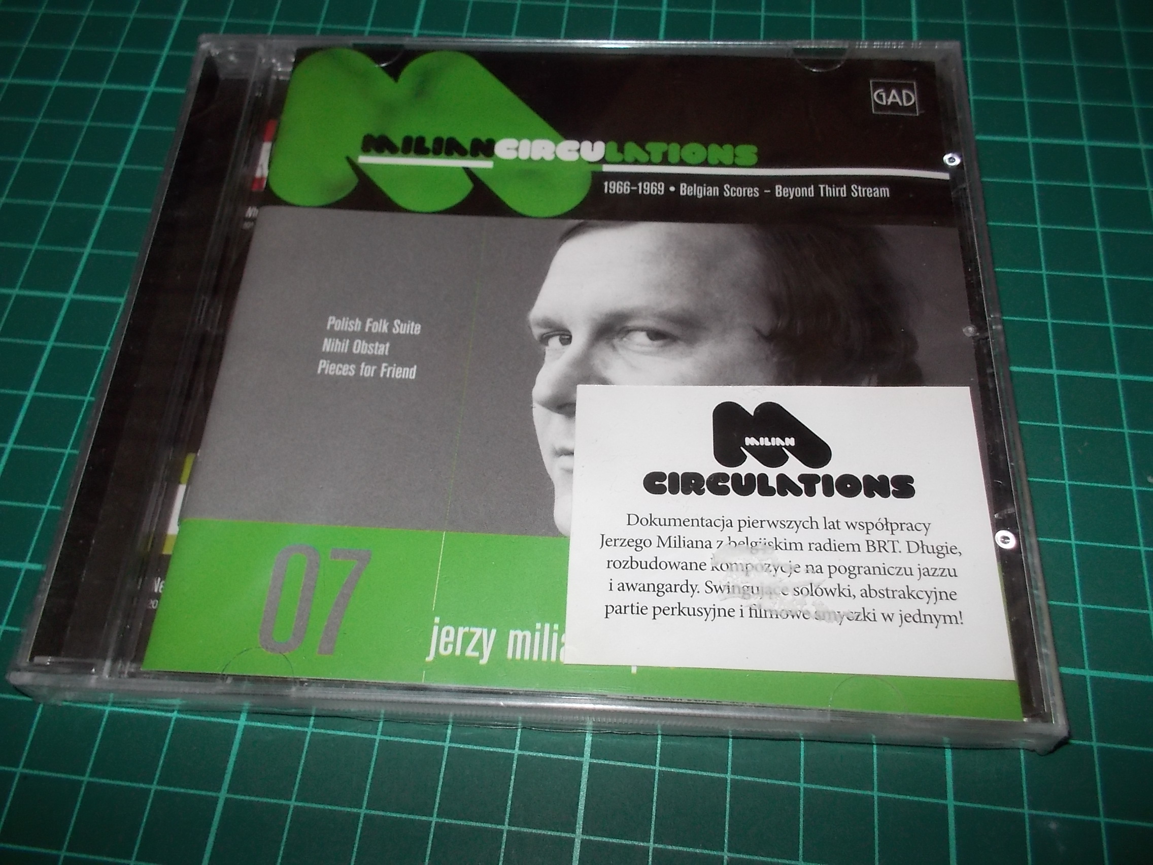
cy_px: 432
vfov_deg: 48.2
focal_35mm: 29
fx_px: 966
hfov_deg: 61.7
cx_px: 576
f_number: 3.3
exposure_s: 1/30
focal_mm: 4.1
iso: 200
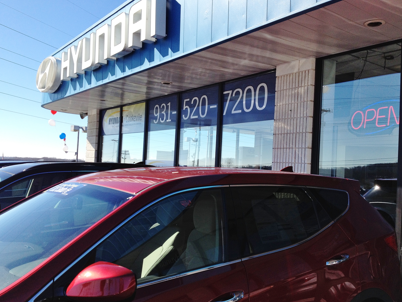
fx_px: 418
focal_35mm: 36
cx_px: 200
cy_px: 154
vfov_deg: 39.7
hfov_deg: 51.4
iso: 50
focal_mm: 4.28
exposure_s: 1/1314
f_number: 2.4
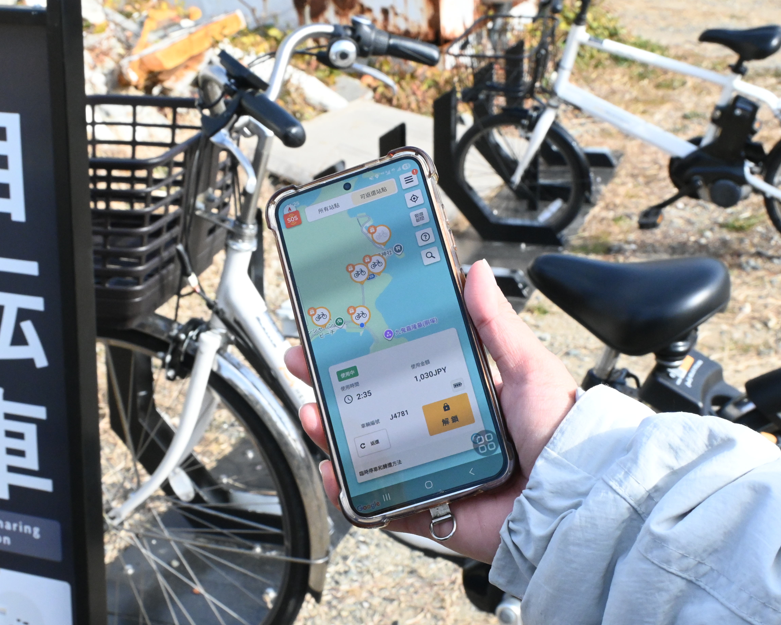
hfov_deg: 32.5
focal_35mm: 58
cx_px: 367
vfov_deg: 26.2
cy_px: 310
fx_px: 1341
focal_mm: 34
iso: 3200
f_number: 13
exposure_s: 1/1000
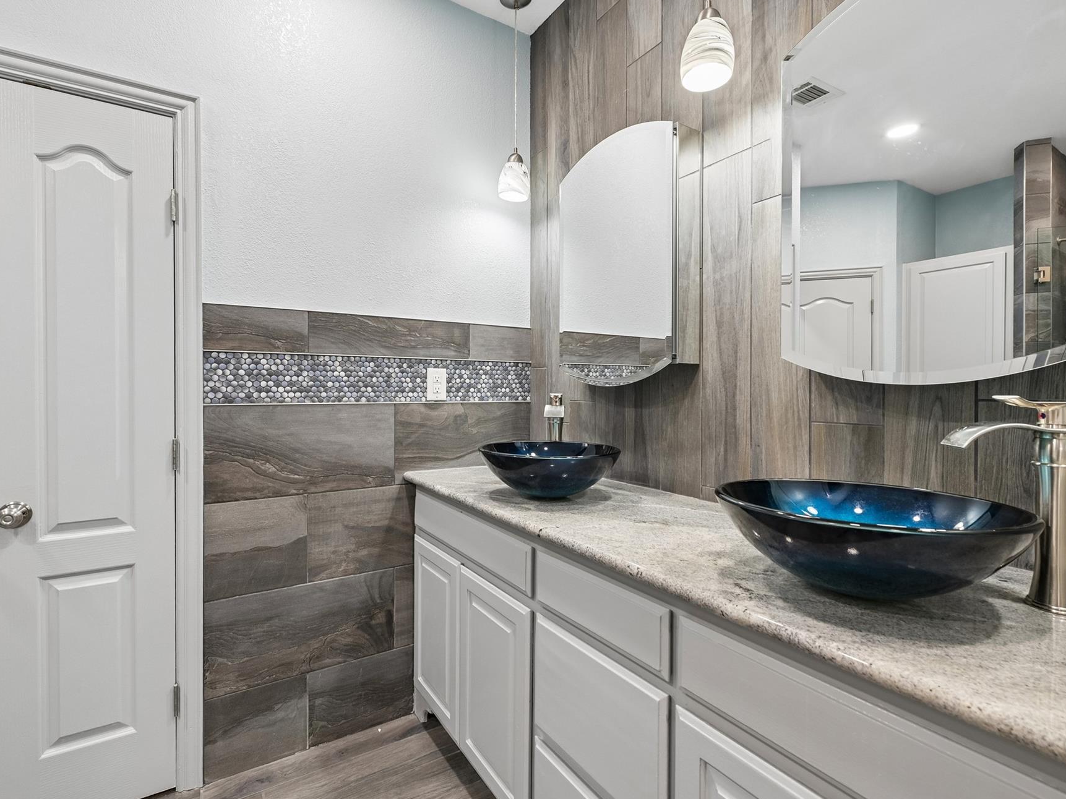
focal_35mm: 16
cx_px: 510
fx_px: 493
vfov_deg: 78.1
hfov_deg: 94.4
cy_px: 402
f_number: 8
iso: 400
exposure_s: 1/15
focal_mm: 14
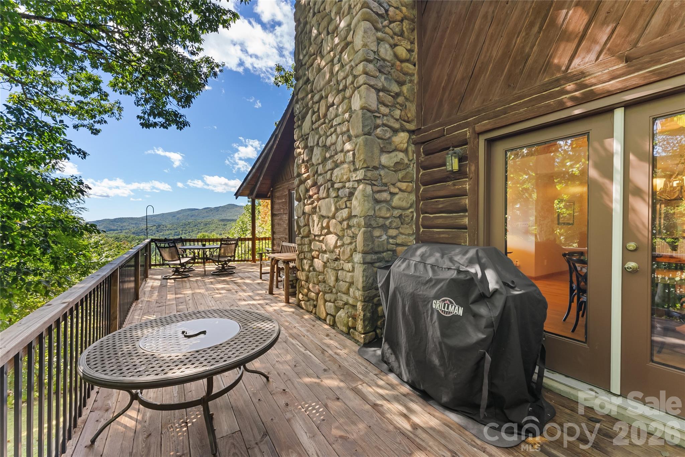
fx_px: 266
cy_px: 228
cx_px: 342
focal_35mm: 14
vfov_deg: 81.3
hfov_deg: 104.2
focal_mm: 14
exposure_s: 1/10
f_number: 8
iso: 640
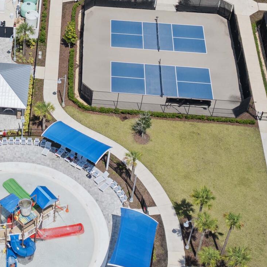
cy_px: 41
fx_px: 759
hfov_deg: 19.3
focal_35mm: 87
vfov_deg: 19.7
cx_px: -5
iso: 100
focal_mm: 12.29
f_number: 2.8
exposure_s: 1/1250
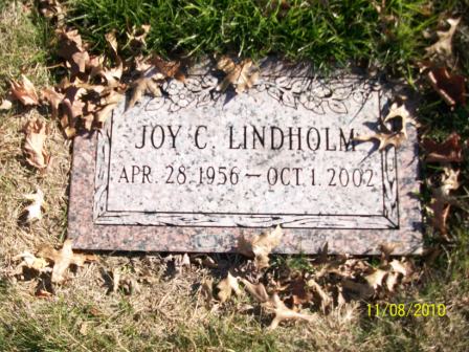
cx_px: 234
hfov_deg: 54.0
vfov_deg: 41.8
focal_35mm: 34
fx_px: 461
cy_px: 176
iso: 64
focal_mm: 5.7
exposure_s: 1/540
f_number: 2.8
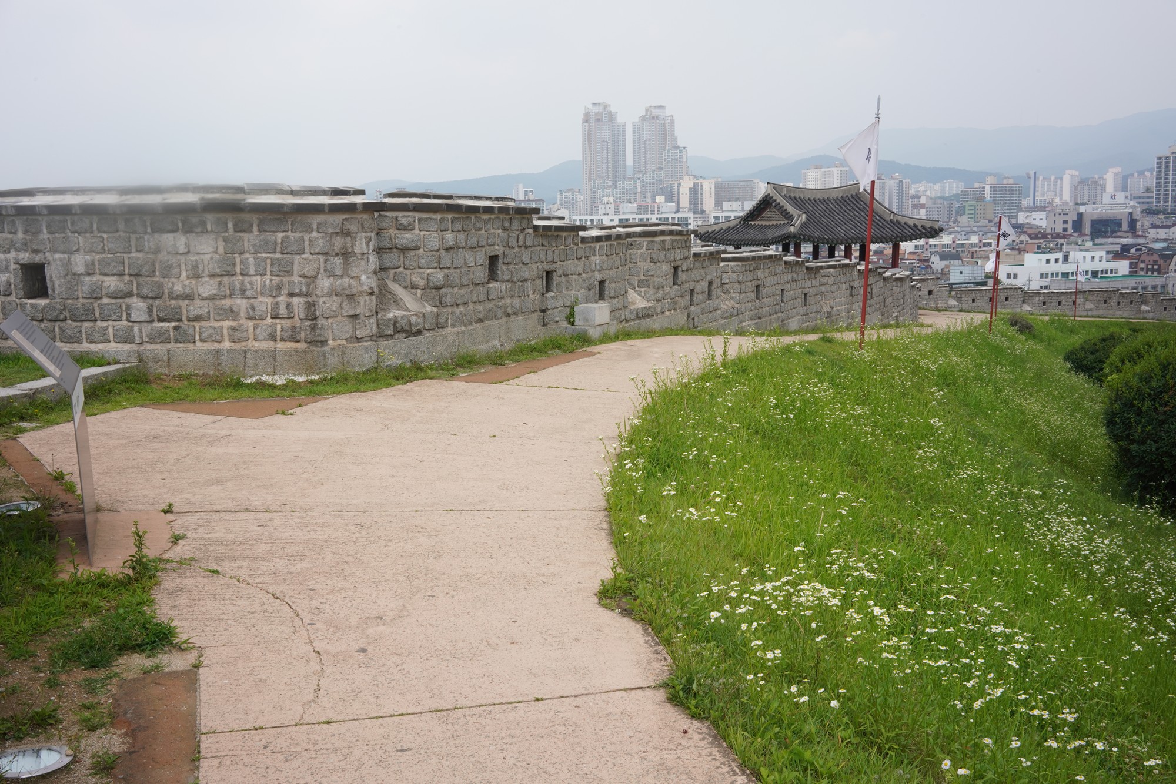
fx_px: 1143
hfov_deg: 54.4
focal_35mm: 35
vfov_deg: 37.9
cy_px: 392
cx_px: 588
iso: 400
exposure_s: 1/100
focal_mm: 35
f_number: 20
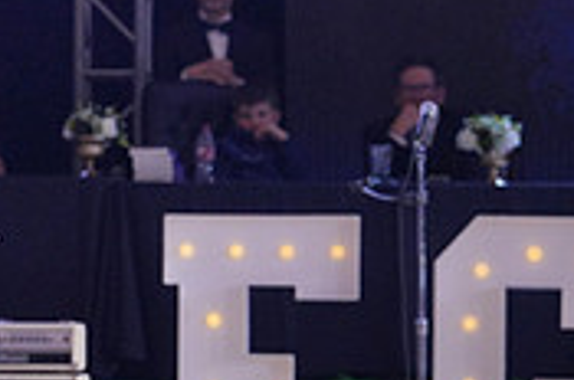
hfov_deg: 6.4
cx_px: -364
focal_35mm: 319
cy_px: 224
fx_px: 5077
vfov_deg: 4.3
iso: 2000
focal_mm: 96
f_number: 4
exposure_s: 1/500
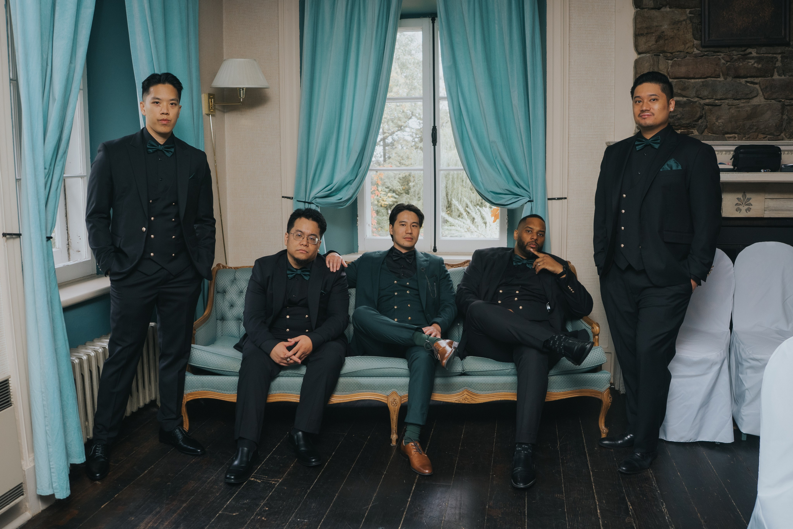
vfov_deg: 42.1
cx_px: 396
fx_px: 687
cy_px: 264
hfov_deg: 60.0
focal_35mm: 31
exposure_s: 1/200
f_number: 2.8
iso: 200
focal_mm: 15
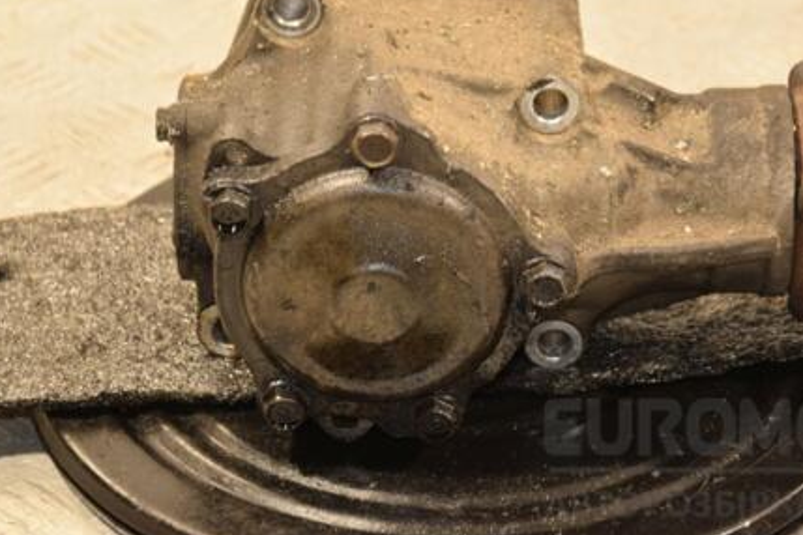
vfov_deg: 9.3
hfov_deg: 13.9
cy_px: 178
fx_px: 3279
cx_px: 509
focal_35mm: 147
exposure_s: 1/100
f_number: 5.3
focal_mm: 70
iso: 800
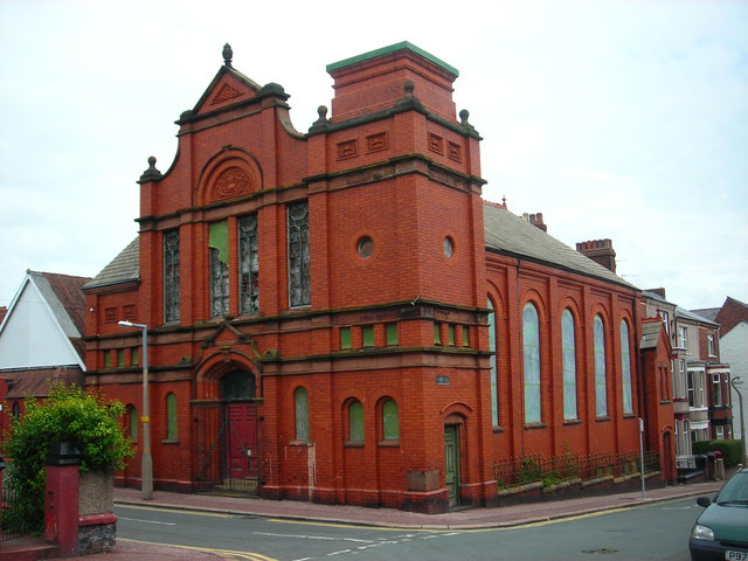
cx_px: 374
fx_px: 821
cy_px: 280
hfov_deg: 49.0
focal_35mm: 38
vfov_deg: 37.7
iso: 50
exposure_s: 1/504
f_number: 3.2
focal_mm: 6.3
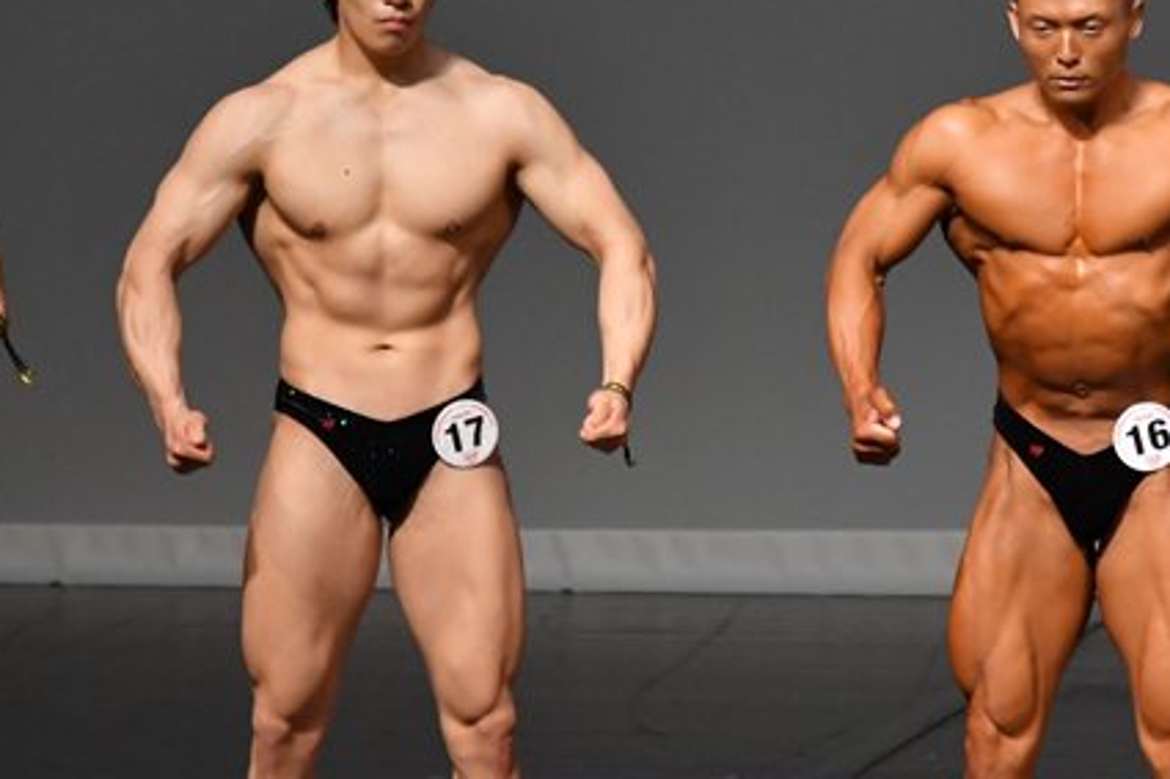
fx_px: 18679
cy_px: 454
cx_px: 720
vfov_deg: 2.4
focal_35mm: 575
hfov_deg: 3.6
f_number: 5.6
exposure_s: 1/400
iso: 4000
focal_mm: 210
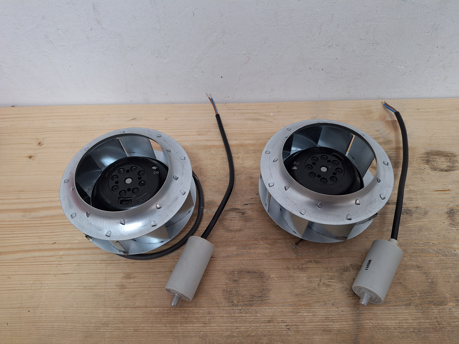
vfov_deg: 58.9
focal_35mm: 23
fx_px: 305
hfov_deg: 73.9
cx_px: 230
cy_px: 172
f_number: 1.8
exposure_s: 1/50
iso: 250
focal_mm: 5.54
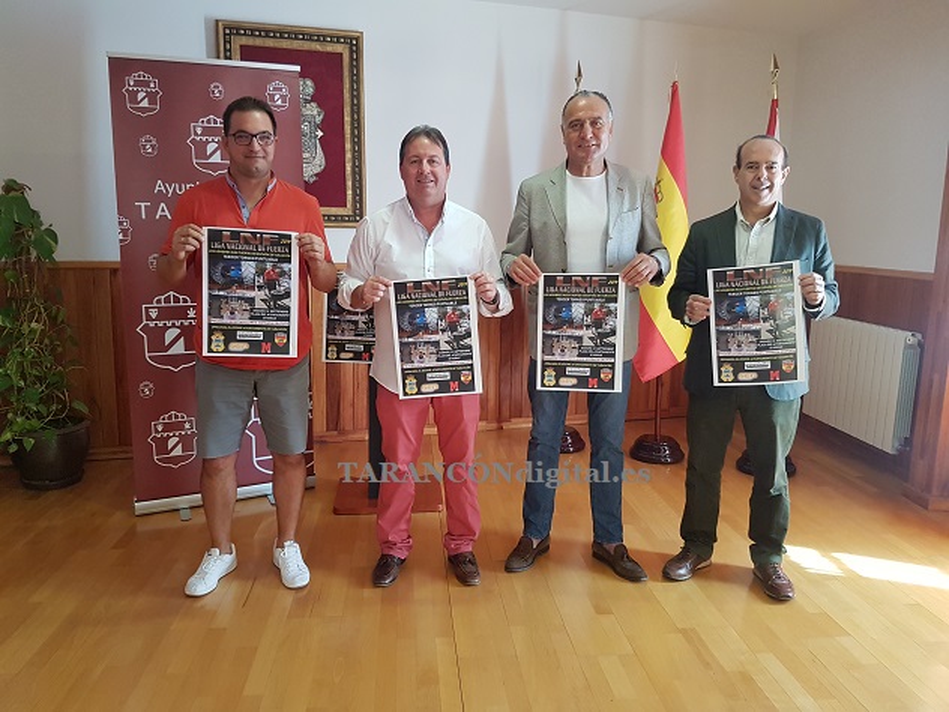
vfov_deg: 53.1
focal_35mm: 26
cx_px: 474
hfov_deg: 67.3
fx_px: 713
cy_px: 356
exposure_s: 1/50
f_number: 1.7
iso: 200
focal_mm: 4.2
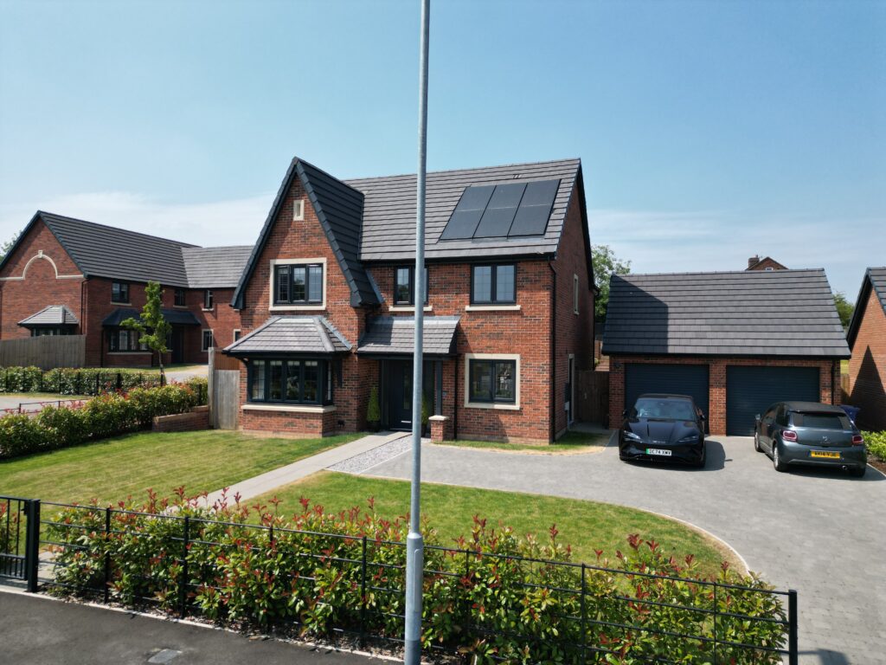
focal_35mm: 24
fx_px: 614
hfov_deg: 71.6
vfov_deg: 56.8
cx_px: 443
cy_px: 332
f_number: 1.7
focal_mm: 6.72
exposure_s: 1/2500
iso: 120
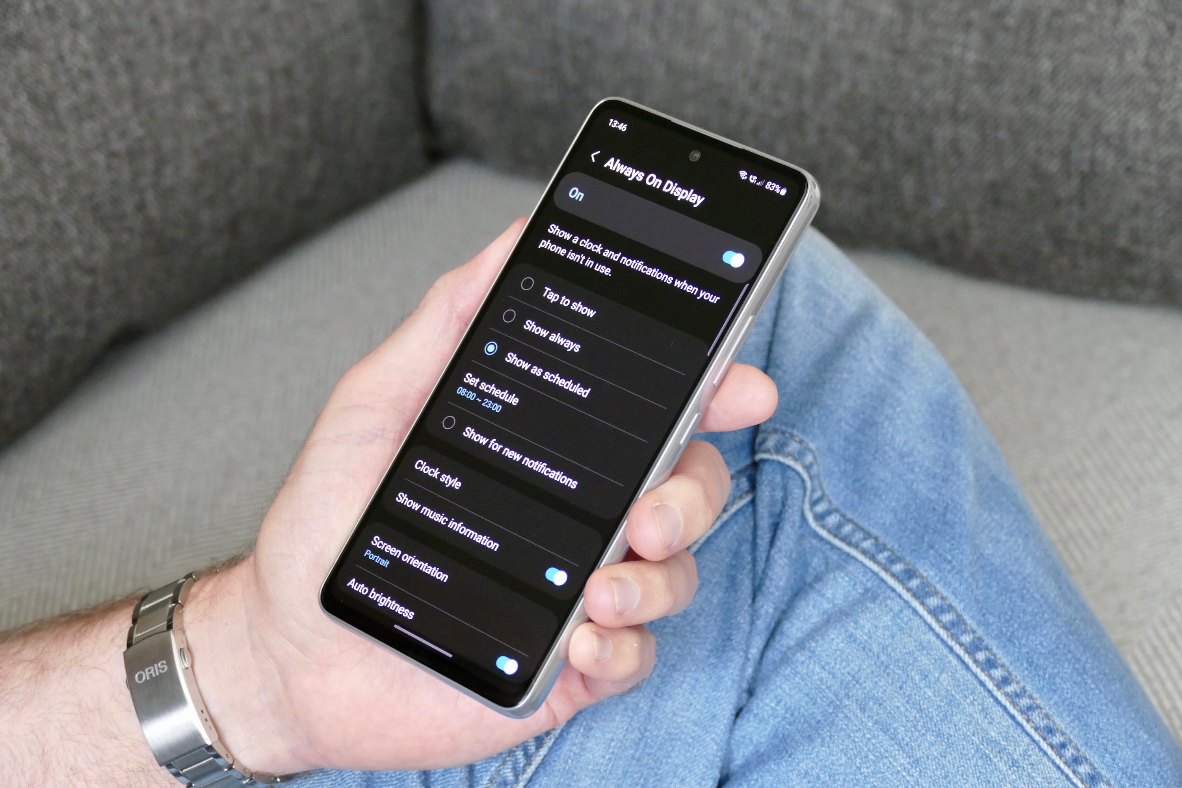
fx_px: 3250
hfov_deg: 20.6
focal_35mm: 99
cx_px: 591
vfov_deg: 13.8
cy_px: 394
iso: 1600
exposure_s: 1/20
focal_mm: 35.95
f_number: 4
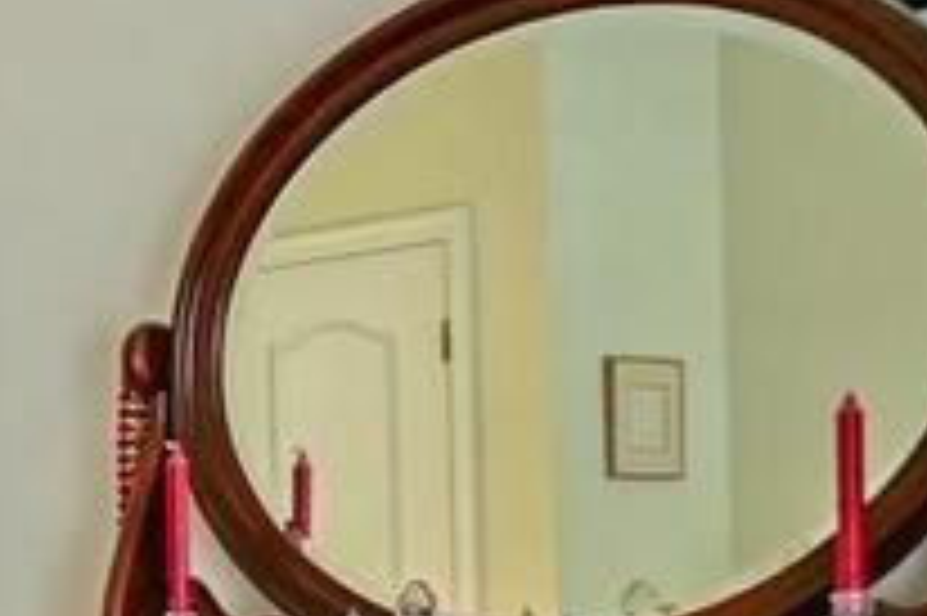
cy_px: 710
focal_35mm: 105
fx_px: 2702
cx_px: -554
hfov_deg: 17.1
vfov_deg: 12.7
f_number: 2.8
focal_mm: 10
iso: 640
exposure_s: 1/30
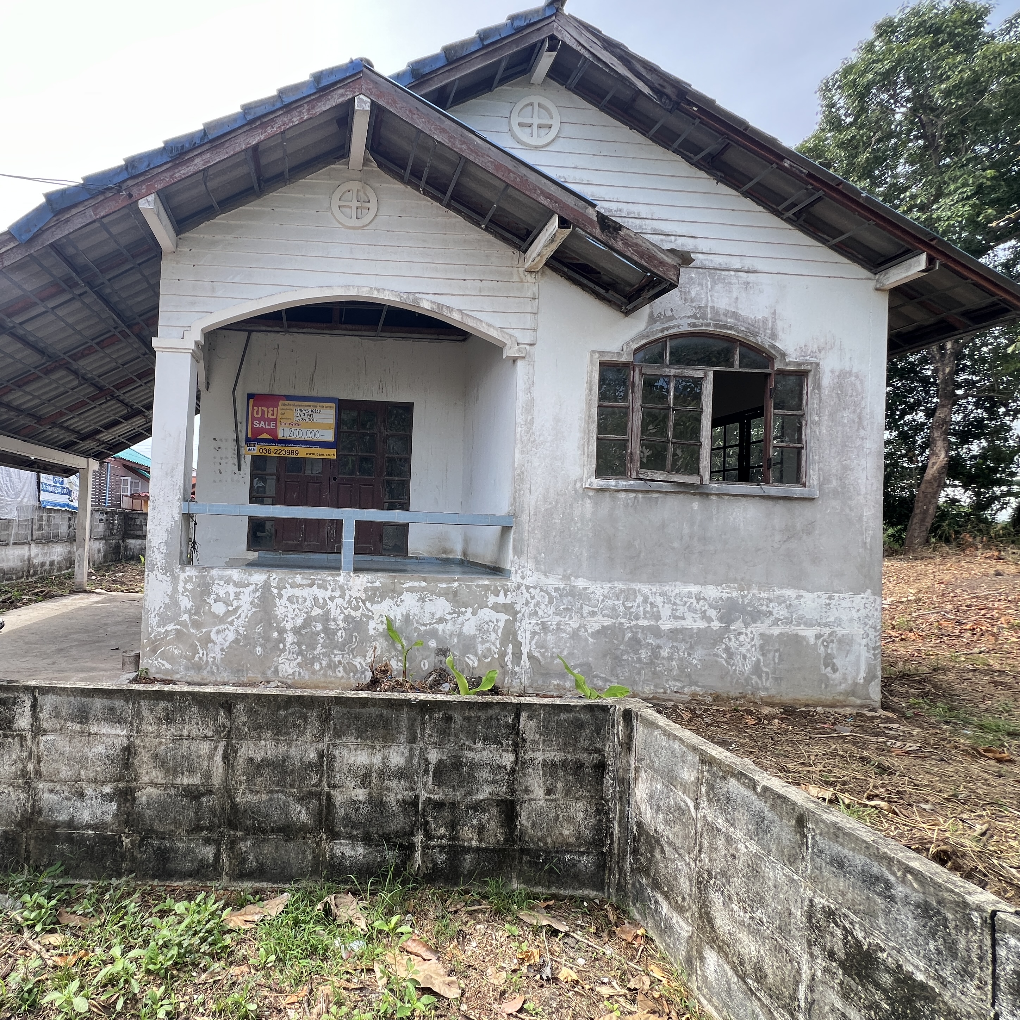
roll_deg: -2.5
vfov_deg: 87.4
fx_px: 533
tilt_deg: +1.5
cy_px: 509
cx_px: 332
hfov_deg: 84.1
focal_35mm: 16
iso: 32
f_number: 1.8
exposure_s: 1/279
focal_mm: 1.57
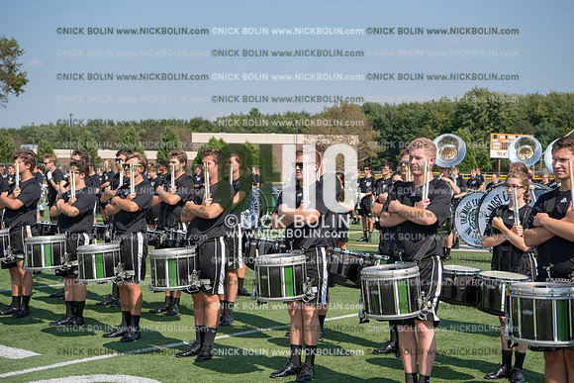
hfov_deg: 33.4
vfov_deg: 22.6
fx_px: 957
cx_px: 287
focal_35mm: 60
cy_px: 192
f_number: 5.6
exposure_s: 1/1600
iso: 200
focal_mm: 60
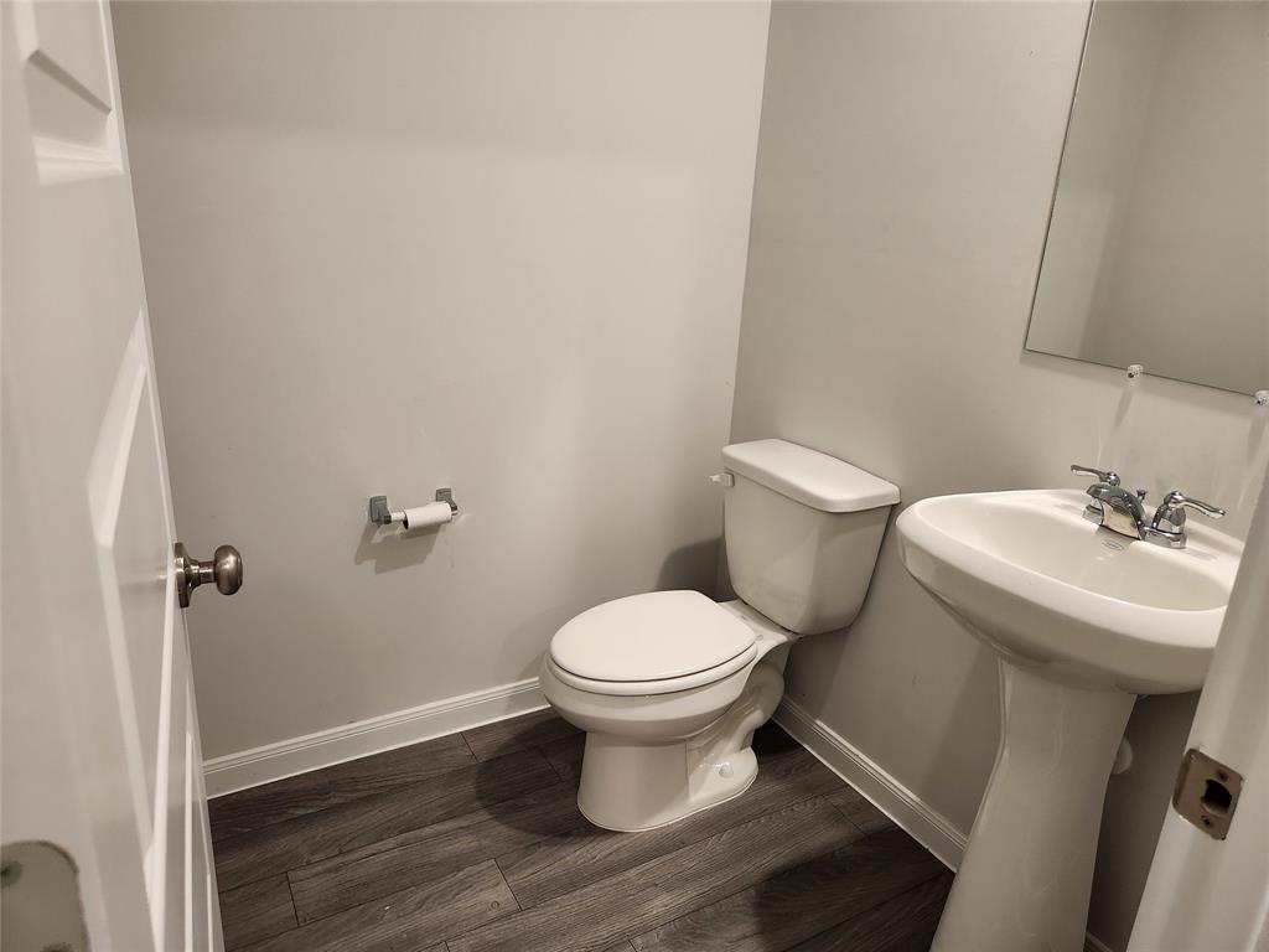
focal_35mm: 23
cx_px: 634
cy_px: 476
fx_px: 843
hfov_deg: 73.9
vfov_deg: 58.9
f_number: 1.8
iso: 320
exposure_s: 1/120
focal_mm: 5.4
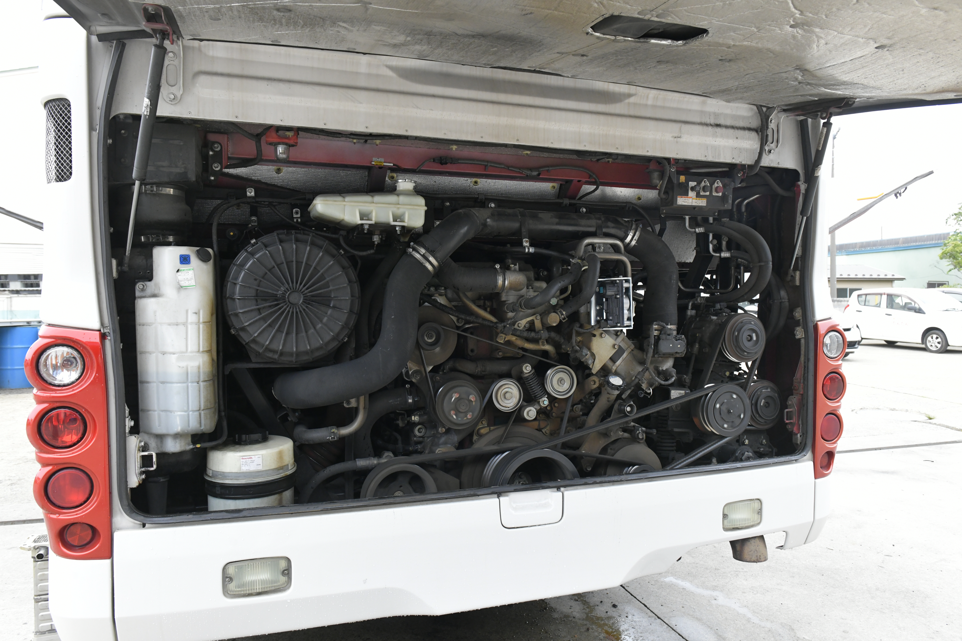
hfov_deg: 73.7
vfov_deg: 53.1
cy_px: 320
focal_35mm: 24
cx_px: 481
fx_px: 641
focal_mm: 24
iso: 2500
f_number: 7.1
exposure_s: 1/640
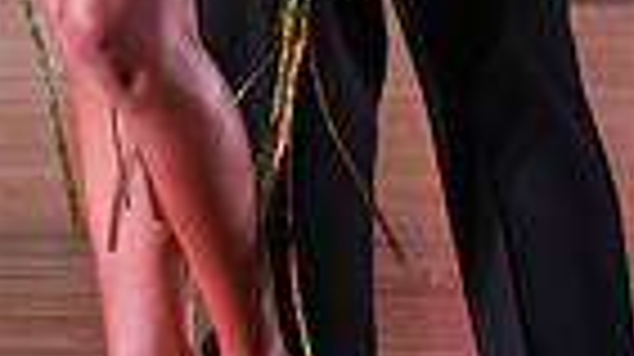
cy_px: -532
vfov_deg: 1.9
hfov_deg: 3.4
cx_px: 182
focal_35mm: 637
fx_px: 10699
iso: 4000
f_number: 5.6
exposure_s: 1/200
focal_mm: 148
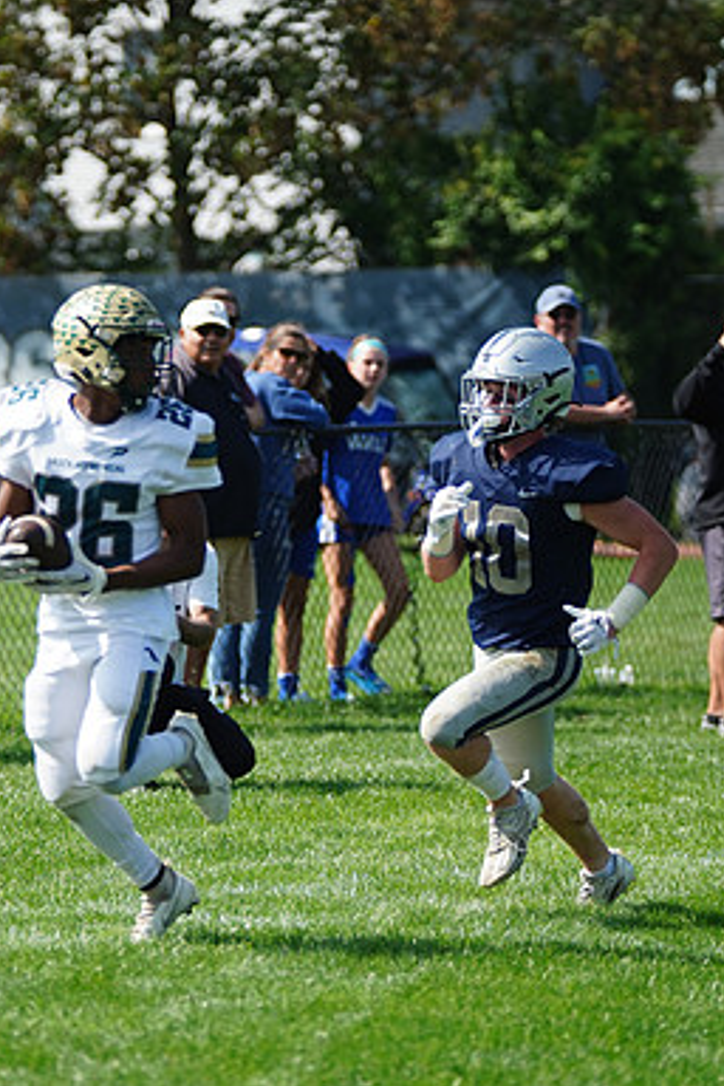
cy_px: 542
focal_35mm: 251
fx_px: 7571
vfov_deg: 8.2
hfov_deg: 5.5
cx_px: 215
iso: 400
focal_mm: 166
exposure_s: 1/4000
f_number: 2.8
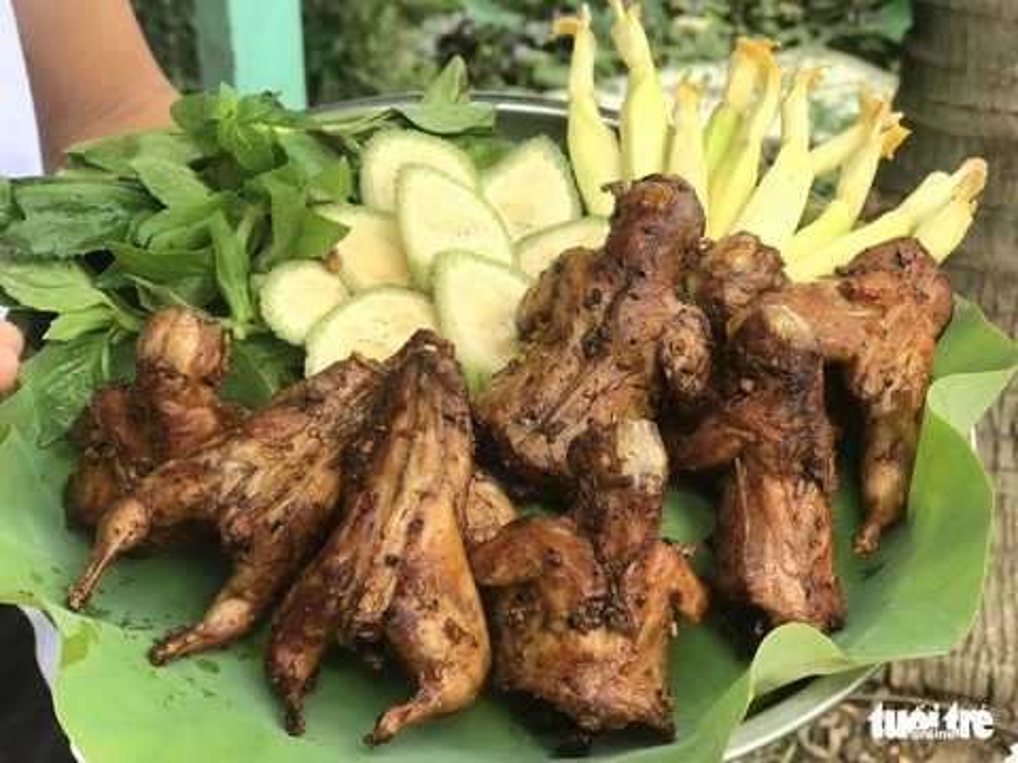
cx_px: 509
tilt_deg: -30.0
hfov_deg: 33.8
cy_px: 382
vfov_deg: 25.7
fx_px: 1676
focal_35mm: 57
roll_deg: +0.1
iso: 20
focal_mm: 6.6
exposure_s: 1/111
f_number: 2.8
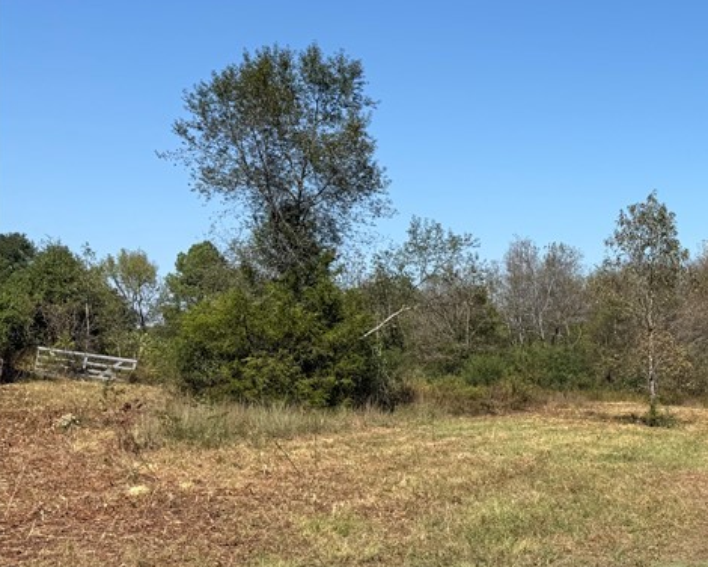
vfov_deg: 29.6
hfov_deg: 32.5
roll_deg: +0.5
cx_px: 765
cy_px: 342
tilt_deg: +0.6
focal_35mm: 51
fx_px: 1069
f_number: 1.78
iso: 80
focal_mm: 6.76
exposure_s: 1/4167
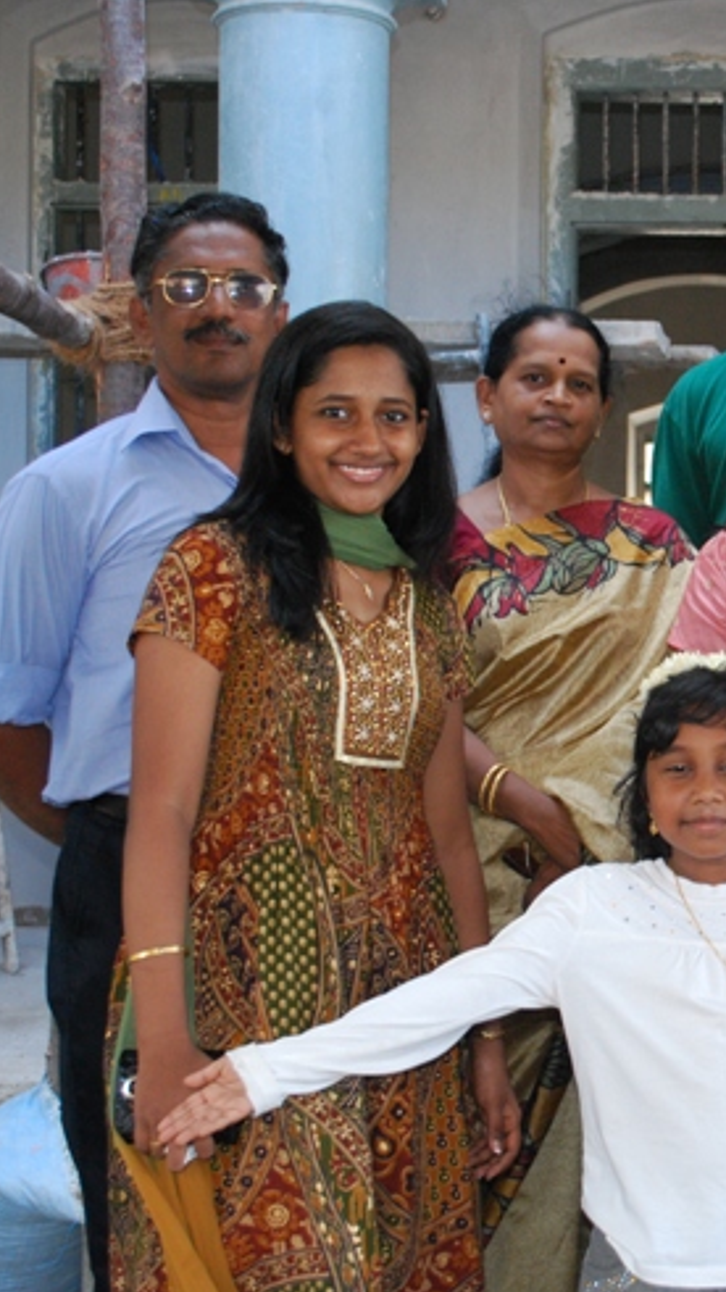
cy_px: 645
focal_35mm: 67
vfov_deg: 31.4
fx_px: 2294
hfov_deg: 17.3
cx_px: 835
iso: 800
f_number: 5
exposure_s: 1/160
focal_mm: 28
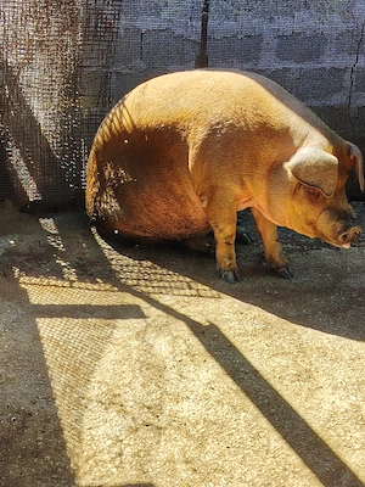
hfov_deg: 27.5
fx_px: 745
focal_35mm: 53
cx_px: 182
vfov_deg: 36.2
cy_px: 244
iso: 100
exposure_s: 1/153
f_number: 1.75
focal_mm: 5.25
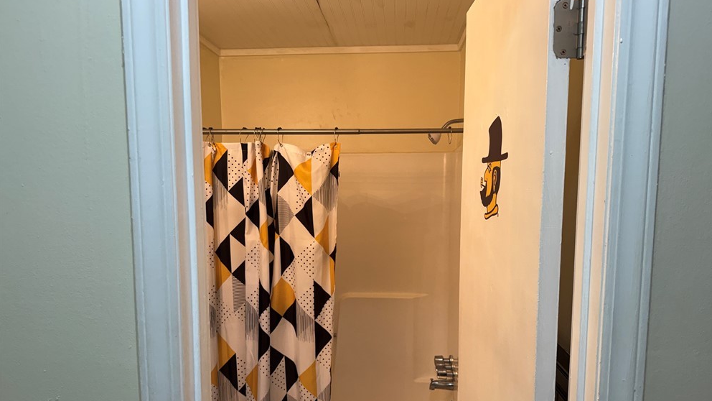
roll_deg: -0.3
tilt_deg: -6.3
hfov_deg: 69.8
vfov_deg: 42.6
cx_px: 365
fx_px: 510
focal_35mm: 27
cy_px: 245
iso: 160
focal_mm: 6.76
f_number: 1.78
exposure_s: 1/120
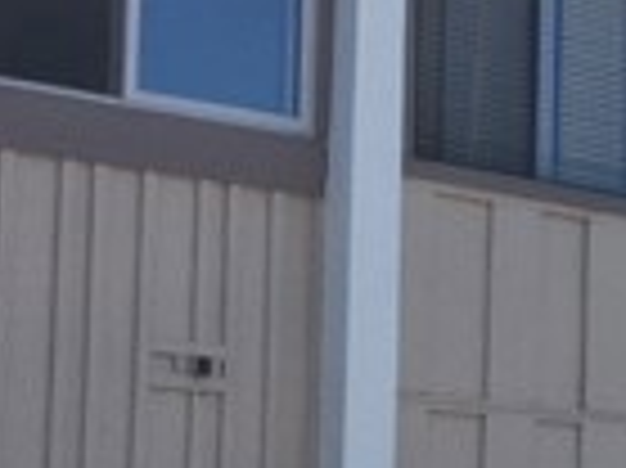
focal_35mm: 134
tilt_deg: +8.6
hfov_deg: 14.1
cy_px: 378
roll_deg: +0.5
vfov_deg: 11.0
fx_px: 2421
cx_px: 851
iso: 25
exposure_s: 1/801
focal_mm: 4.15
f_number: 2.2
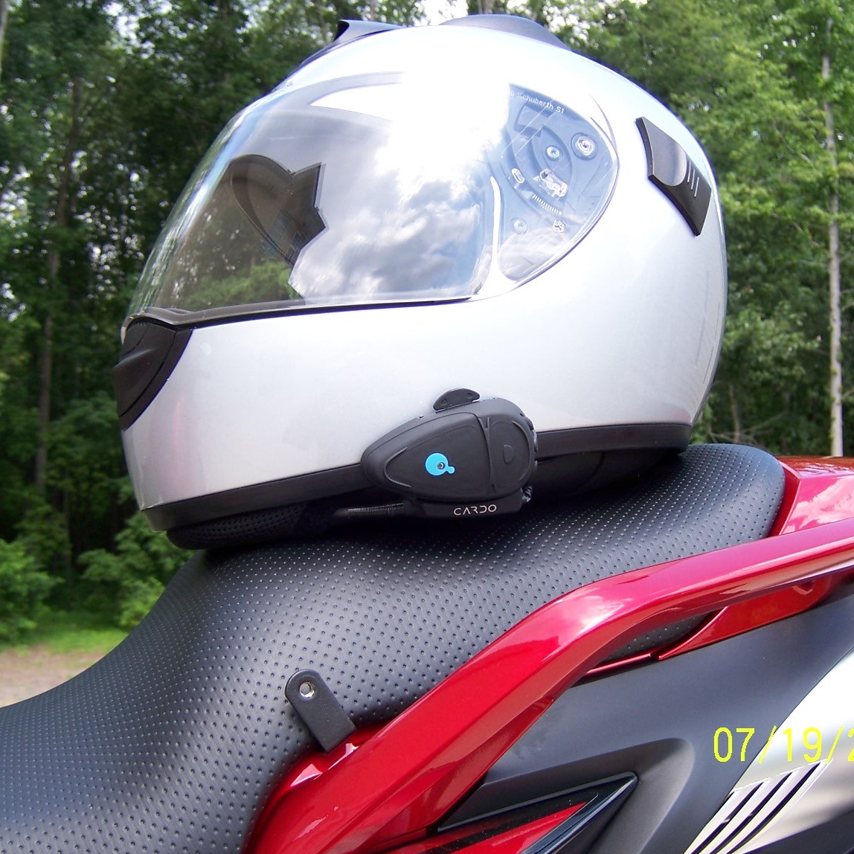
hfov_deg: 39.2
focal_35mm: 43
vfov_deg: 39.2
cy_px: 432
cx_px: 420
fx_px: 1200
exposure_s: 1/200
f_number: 2.8
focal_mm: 6.2
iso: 80
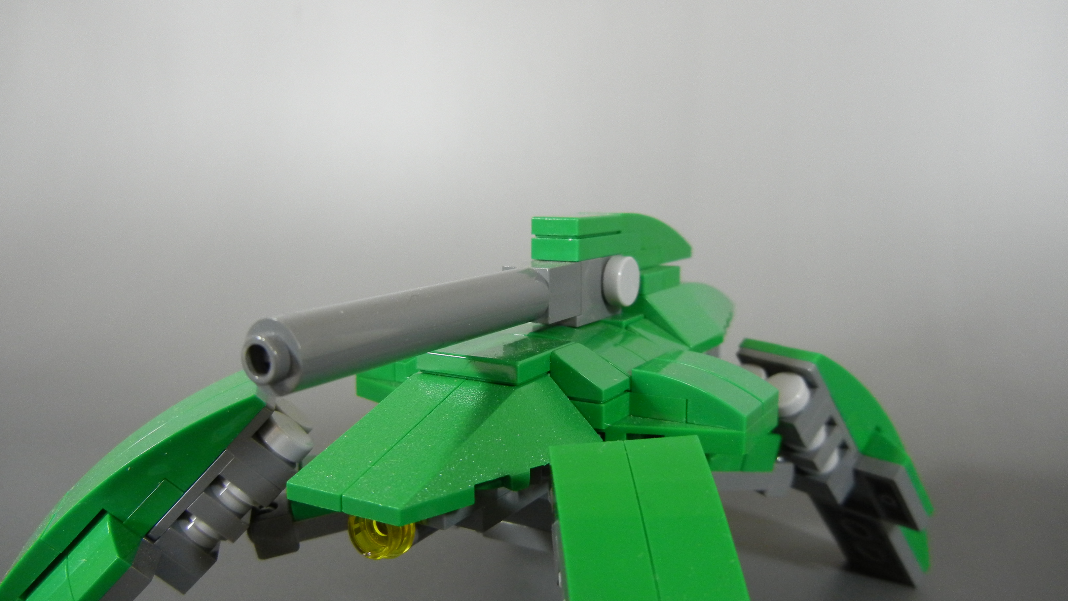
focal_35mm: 33
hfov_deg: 59.5
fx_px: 934
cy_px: 331
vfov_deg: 35.6
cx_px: 530
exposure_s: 1/41.5
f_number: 3.5
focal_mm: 5.4
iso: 400
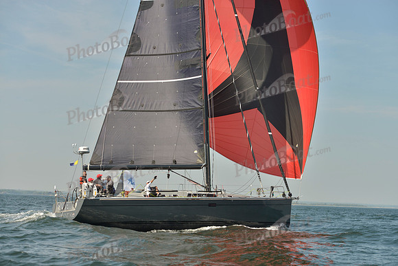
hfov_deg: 28.8
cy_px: 133
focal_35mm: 70
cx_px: 199
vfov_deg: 19.5
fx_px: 774
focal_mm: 70
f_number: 6.3
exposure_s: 1/1250
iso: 200
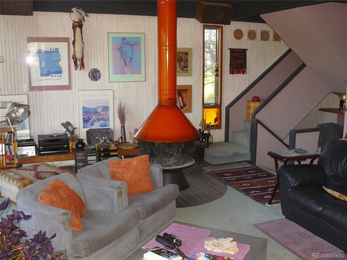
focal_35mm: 36
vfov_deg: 39.7
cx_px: 174
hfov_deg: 51.4
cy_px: 130
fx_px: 361
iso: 250
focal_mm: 6
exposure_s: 1/40
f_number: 3.2
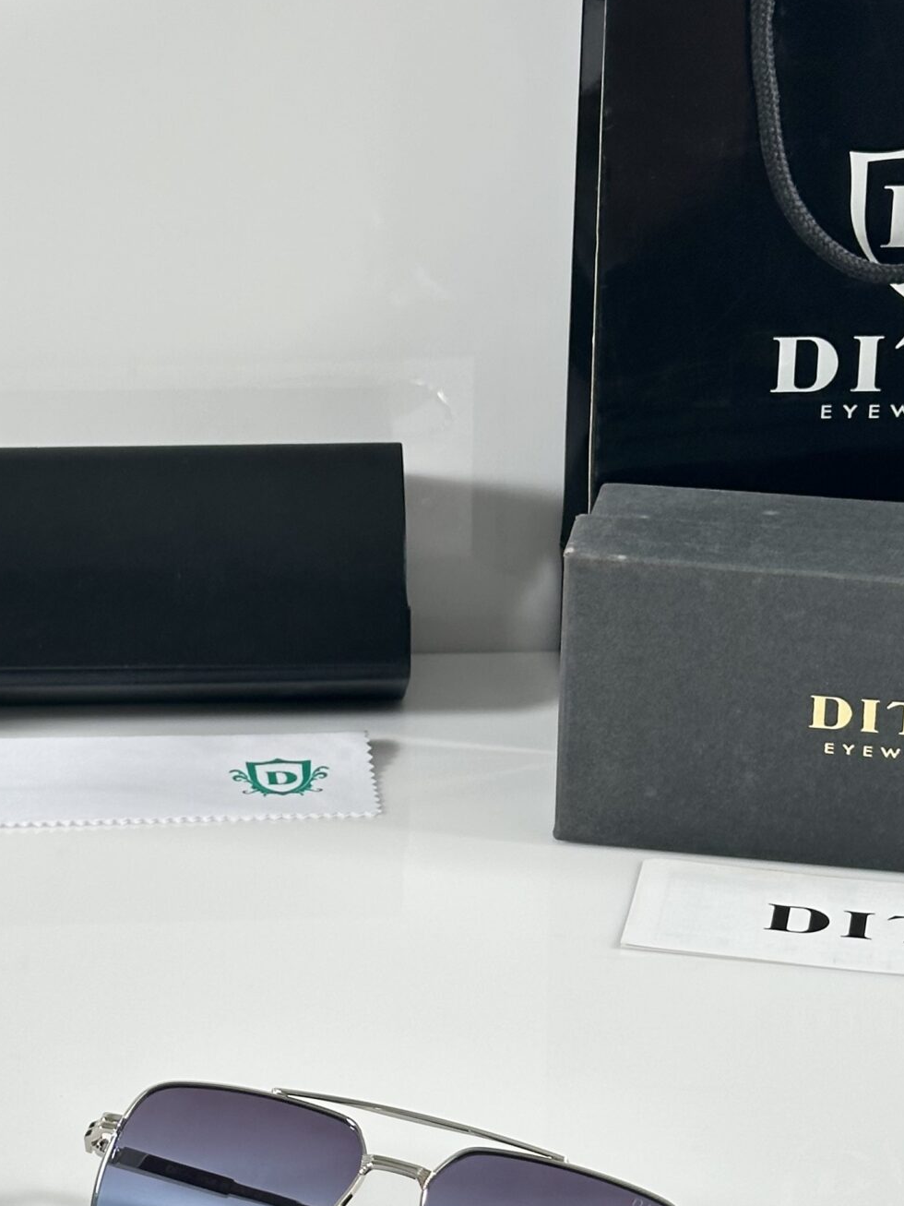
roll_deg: +0.1
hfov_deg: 15.7
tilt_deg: -26.2
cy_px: 844
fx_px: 3274
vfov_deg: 20.8
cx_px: 312
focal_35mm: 94
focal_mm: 6.86
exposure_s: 1/100
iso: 125
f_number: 1.78
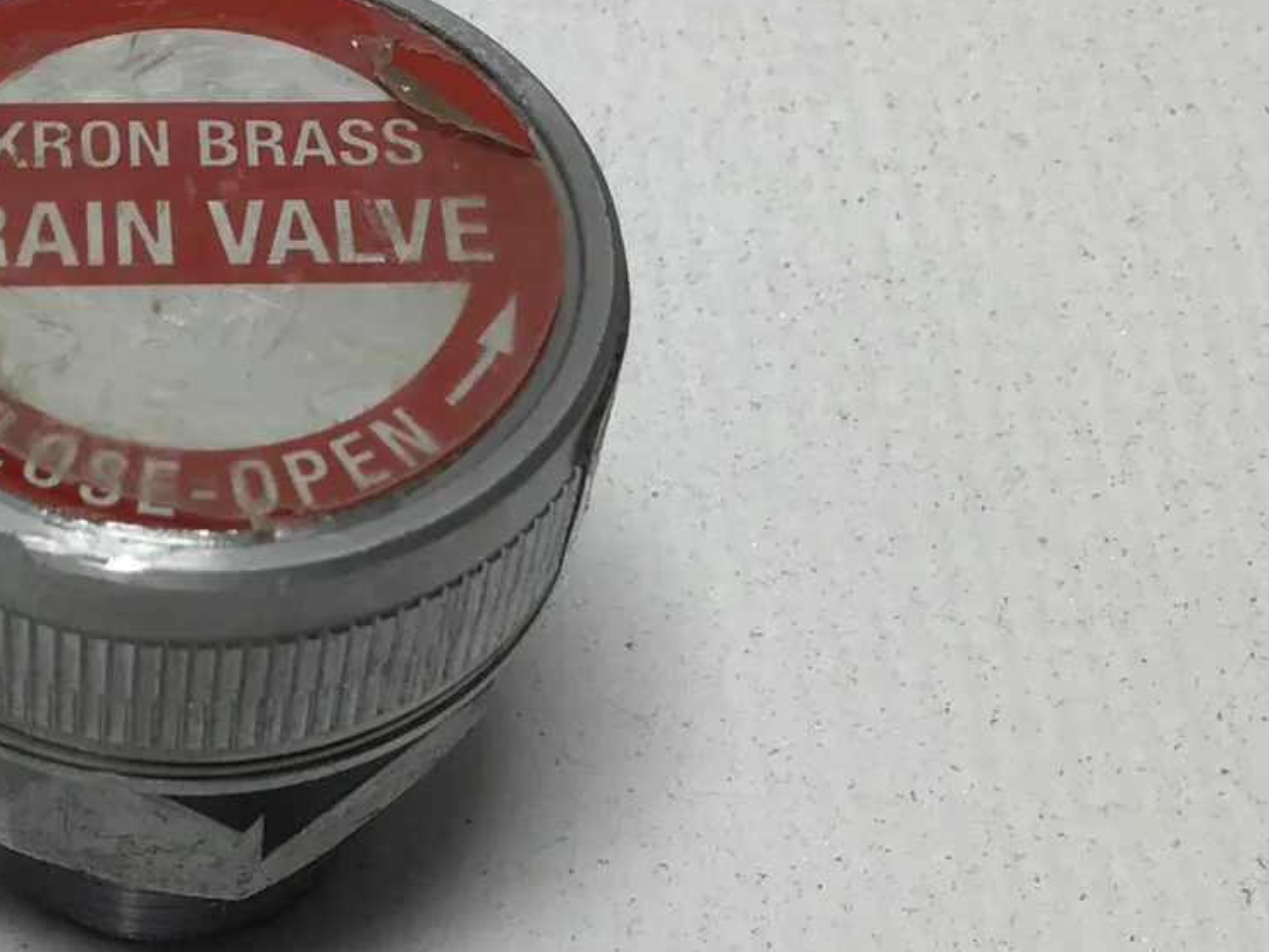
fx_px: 3080
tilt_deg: -53.3
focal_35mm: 84
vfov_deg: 17.6
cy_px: 498
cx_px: 184
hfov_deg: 22.8
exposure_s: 1/206
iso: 25
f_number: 2.4
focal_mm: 3.3
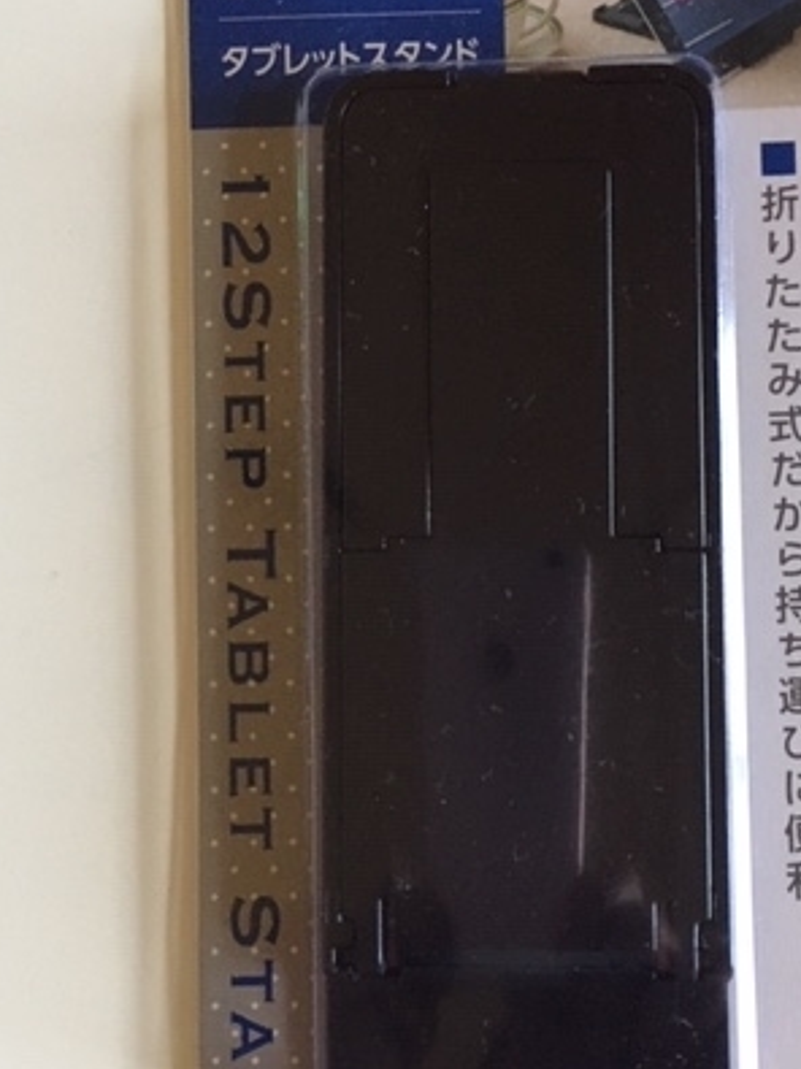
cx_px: 476
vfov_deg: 40.4
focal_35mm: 47
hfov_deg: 30.8
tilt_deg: -85.2
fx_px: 1451
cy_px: 463
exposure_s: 1/30
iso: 200
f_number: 2.2
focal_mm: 4.15
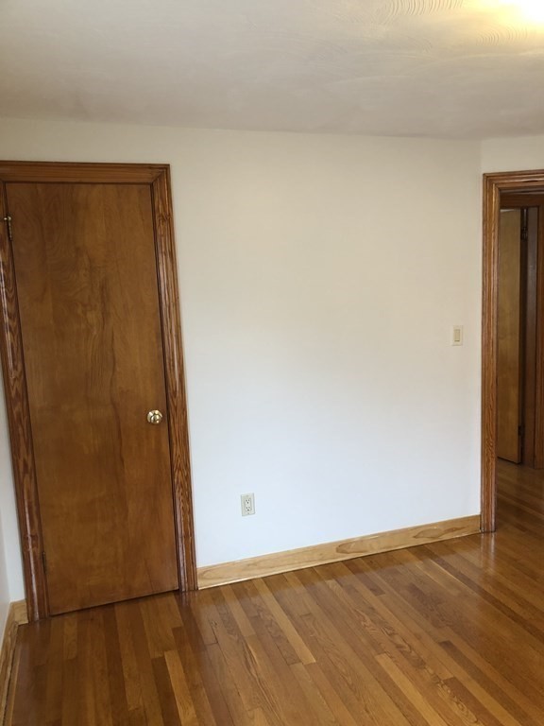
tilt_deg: -8.9
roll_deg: +2.4
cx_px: 272
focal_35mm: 28
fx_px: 587
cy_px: 363
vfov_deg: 63.4
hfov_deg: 49.7
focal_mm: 3.99
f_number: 1.8
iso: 40
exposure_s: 1/24
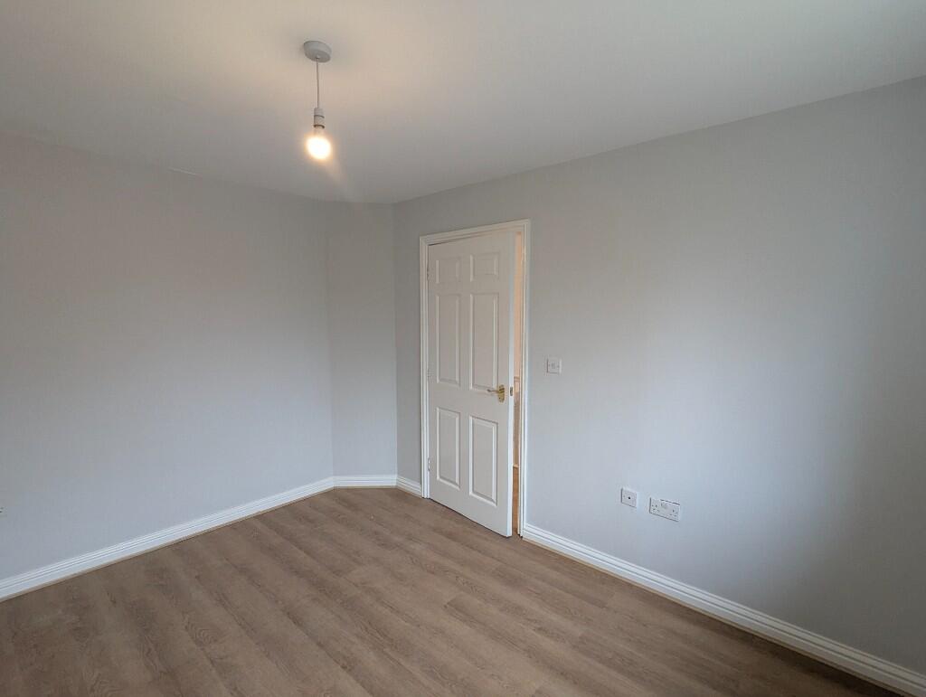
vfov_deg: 78.2
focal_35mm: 16
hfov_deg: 94.4
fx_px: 429
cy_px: 348
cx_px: 463
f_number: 2.2
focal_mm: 2.35
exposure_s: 1/52.6
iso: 202
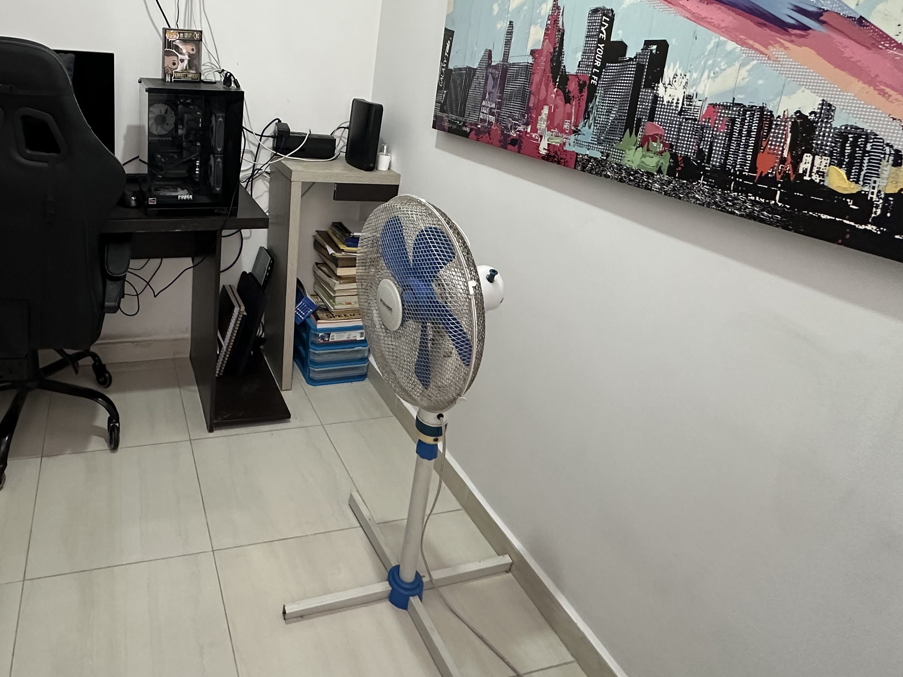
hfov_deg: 68.8
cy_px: 198
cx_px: 275
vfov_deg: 55.0
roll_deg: -2.4
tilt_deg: -14.3
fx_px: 626
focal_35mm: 24
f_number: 2.2
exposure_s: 1/91
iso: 320
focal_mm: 2.22
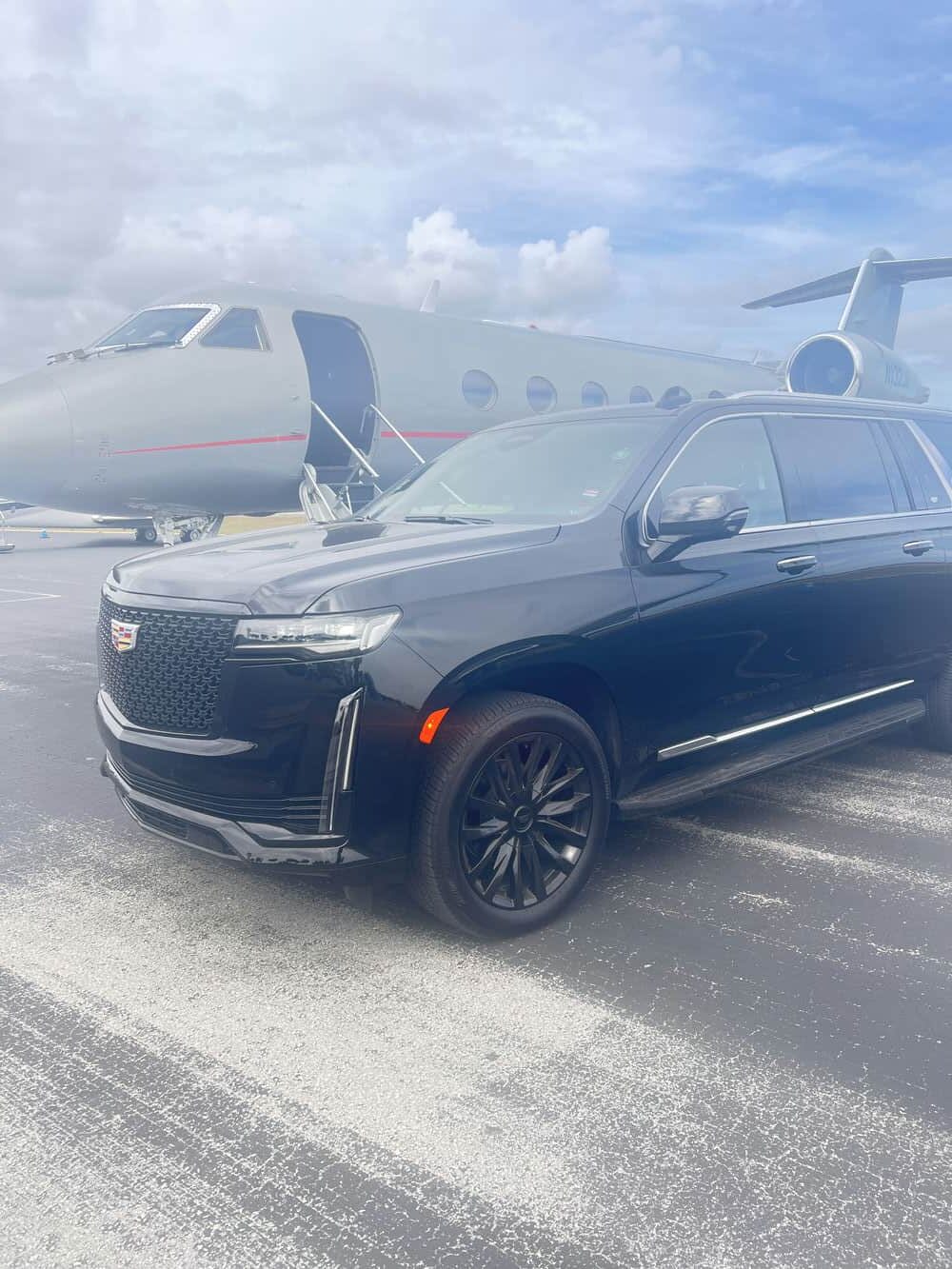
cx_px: 476
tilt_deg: -7.9
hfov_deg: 53.1
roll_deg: +1.9
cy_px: 634
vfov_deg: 67.3
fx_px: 953
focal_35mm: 26
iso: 50
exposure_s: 1/674
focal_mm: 5.7
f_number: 1.5
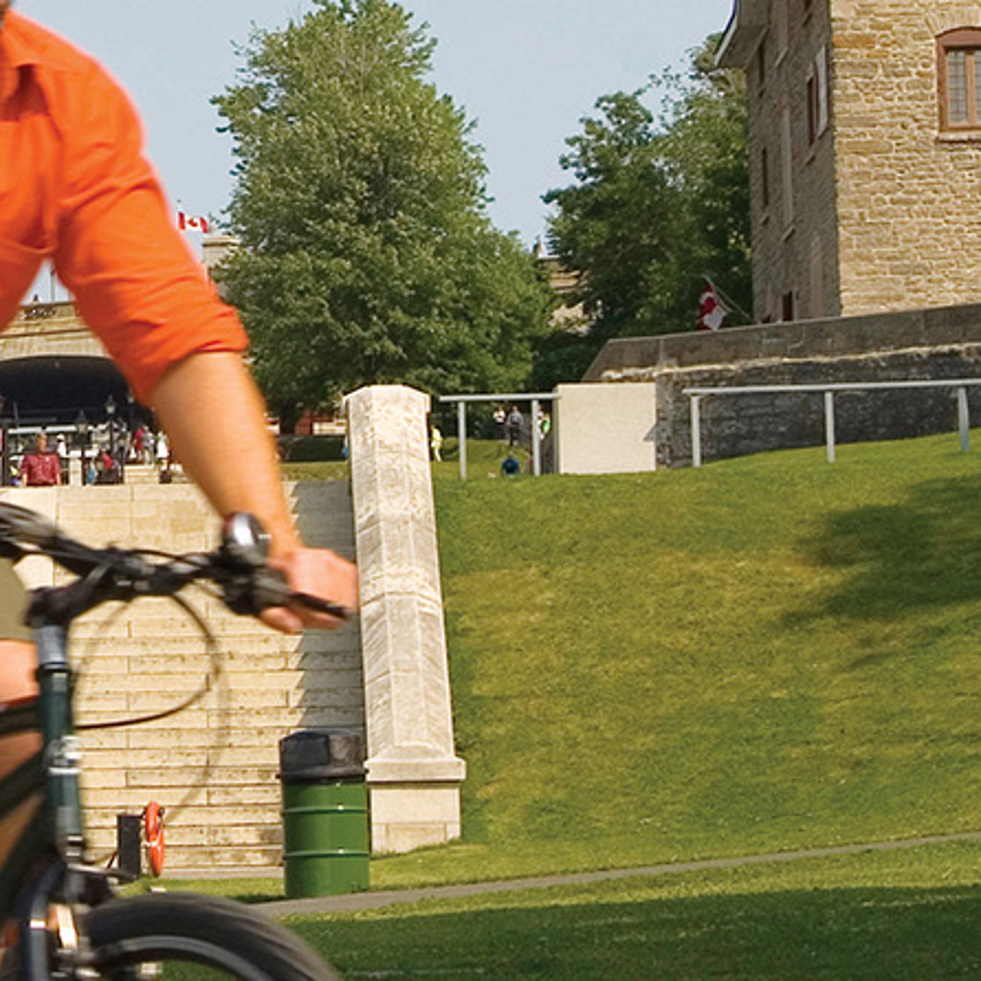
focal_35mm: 194
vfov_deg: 9.0
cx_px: -213
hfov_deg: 8.9
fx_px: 6220
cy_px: 334
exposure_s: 1/200
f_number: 9
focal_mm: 34
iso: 100
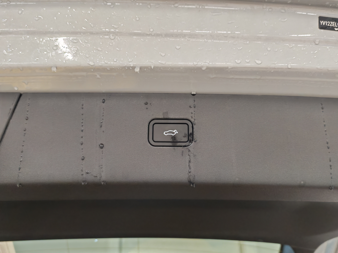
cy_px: 126
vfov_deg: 41.8
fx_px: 332
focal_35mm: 34
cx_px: 169
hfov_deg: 54.0
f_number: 1.9
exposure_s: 1/100
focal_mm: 6.12
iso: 2000
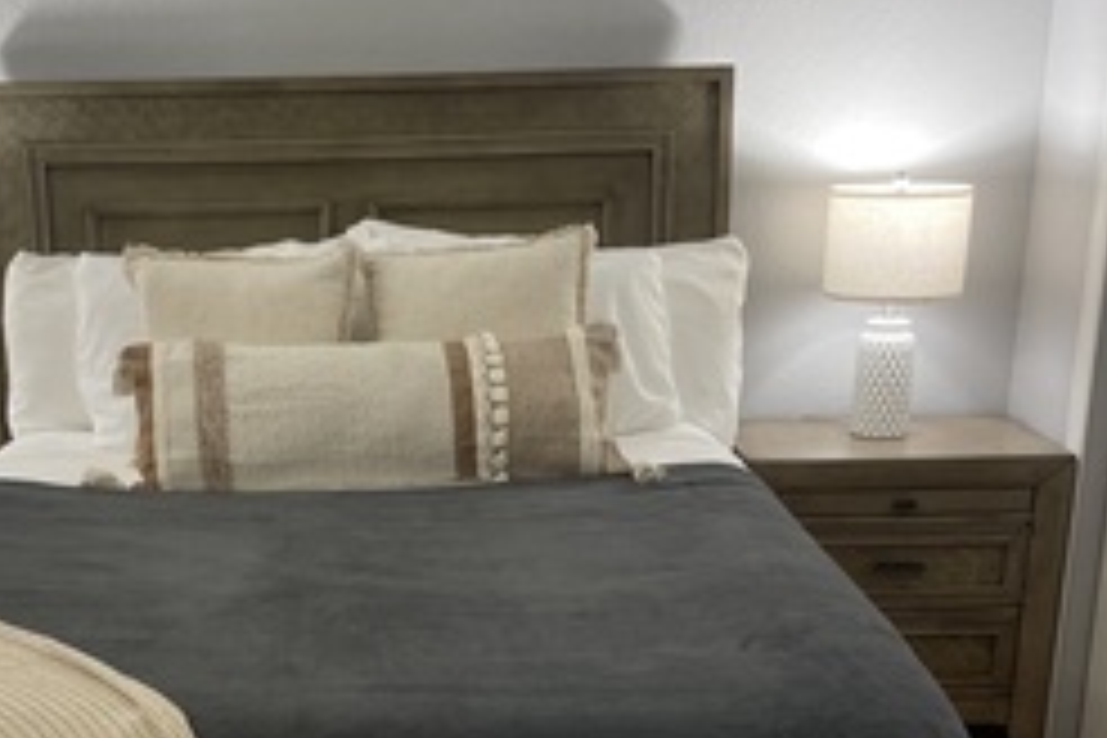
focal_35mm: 55
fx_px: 1691
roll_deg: +1.9
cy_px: 711
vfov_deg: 23.7
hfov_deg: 35.9
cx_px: 367
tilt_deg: -20.0
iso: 100
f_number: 1.6
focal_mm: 4.2
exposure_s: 1/60
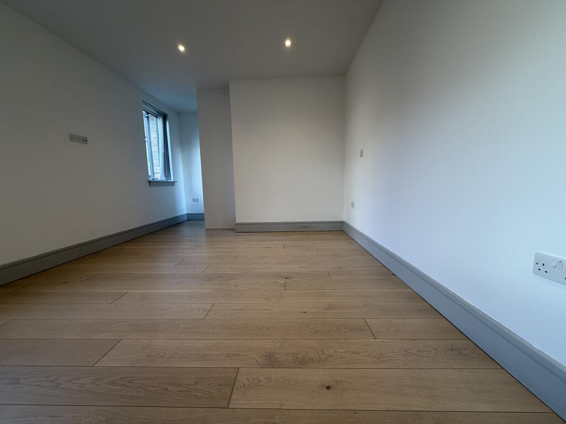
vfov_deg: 85.7
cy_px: 212
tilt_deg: -8.0
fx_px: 229
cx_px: 283
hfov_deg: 102.1
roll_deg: +1.0
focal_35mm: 14
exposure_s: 1/100
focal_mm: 2.22
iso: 160
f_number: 2.2
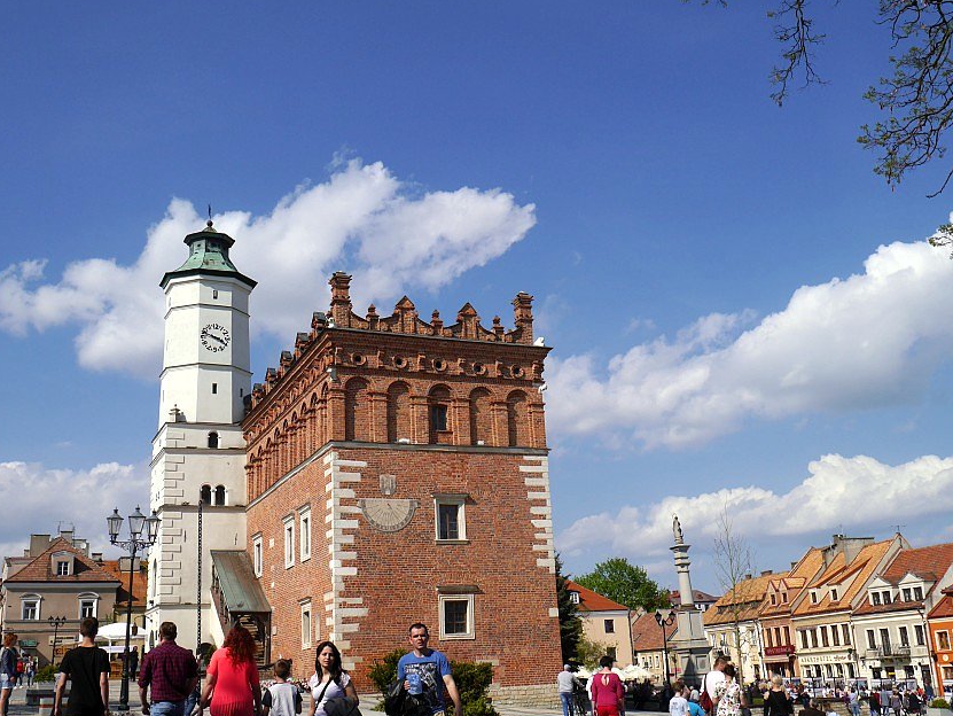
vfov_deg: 35.2
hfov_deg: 45.8
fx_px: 1129
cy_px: 363
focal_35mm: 41
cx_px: 478
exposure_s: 1/640
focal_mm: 20
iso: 160
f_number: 10
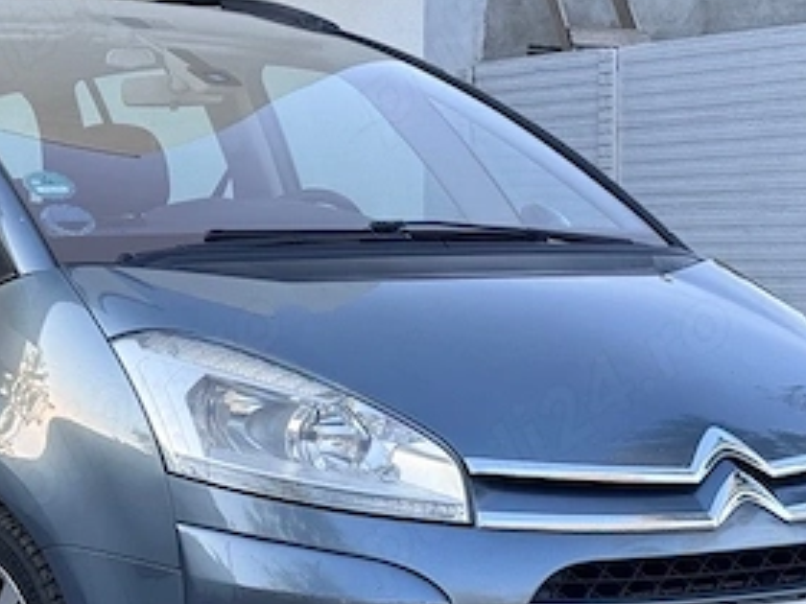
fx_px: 2398
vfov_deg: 14.3
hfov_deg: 19.0
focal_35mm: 103
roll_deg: +1.0
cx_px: 210
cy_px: 452
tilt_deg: -5.2
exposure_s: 1/302
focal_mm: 6.76
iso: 64
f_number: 1.78
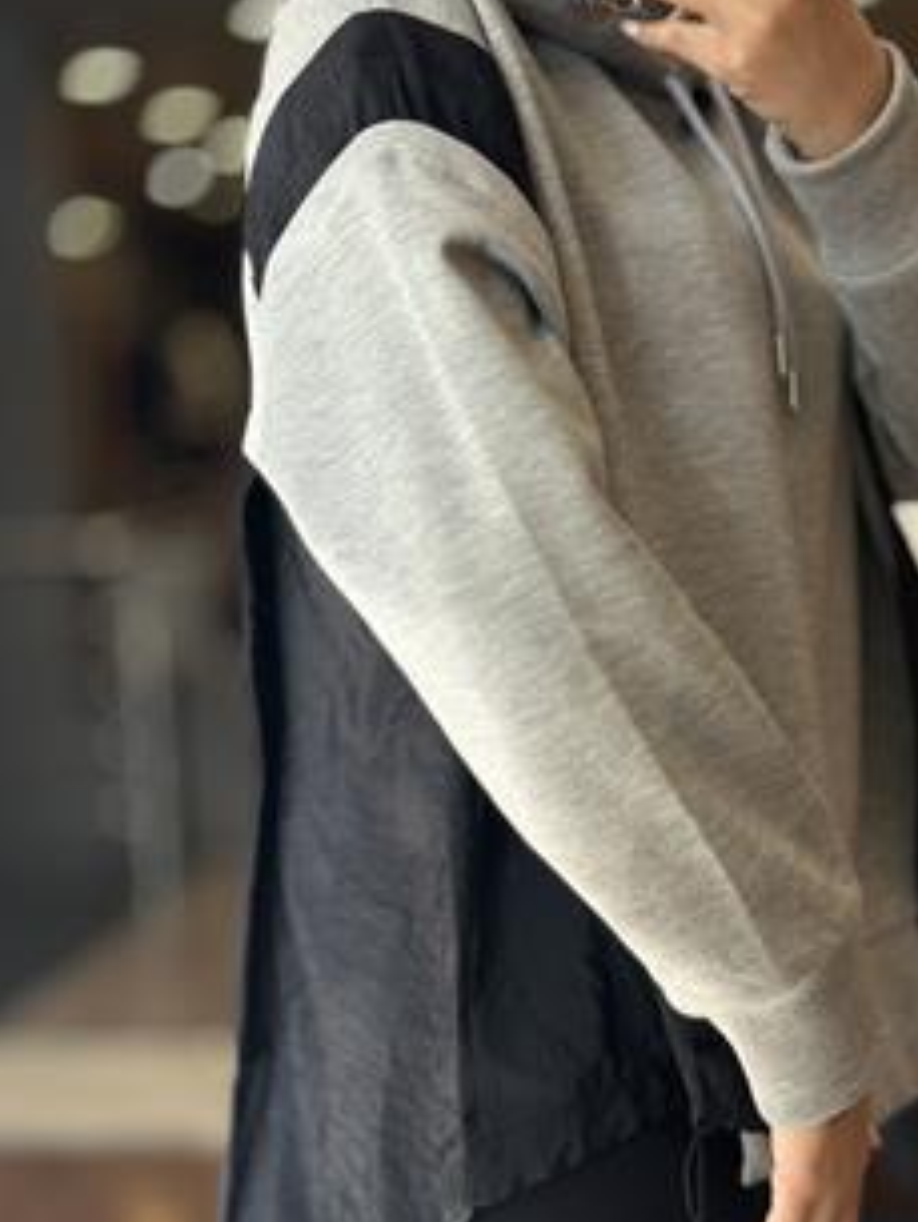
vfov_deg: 29.8
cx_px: 517
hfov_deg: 22.6
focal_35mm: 65
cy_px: 655
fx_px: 2297
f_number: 1.78
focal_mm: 6.86
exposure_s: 1/313
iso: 80
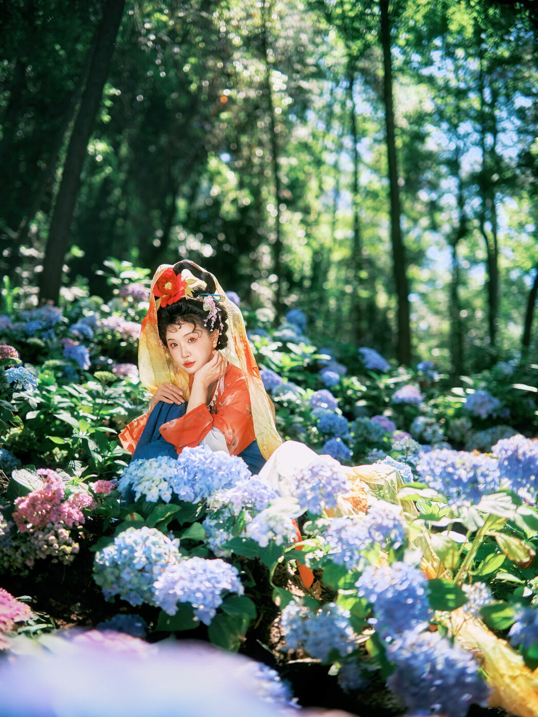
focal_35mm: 40
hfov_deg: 36.0
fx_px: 829
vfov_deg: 46.8
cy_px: 358
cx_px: 269
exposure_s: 1/1000
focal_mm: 50
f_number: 1.8
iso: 320
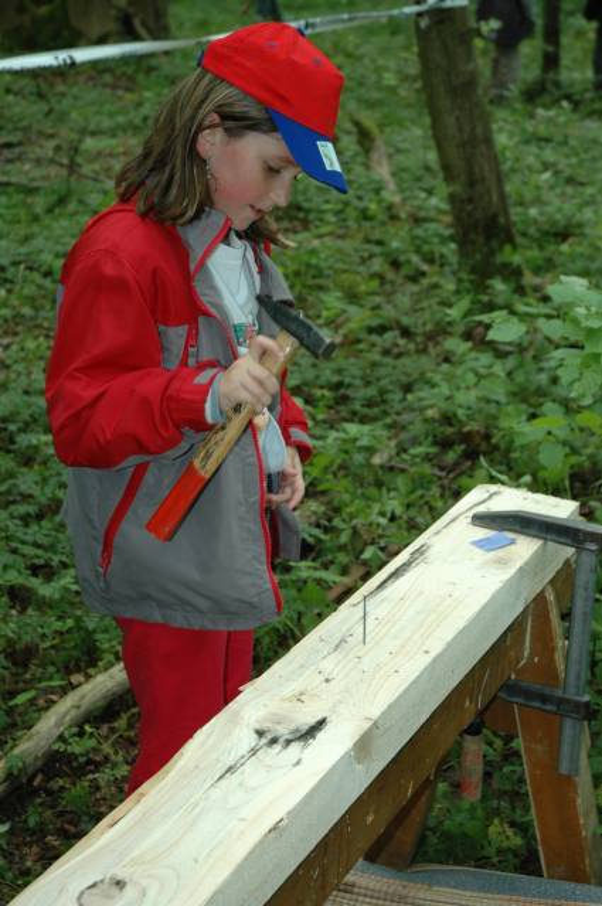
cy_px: 453
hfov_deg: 19.7
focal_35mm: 69
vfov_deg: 29.3
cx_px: 301
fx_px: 1735
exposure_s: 1/125
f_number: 4.5
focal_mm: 46
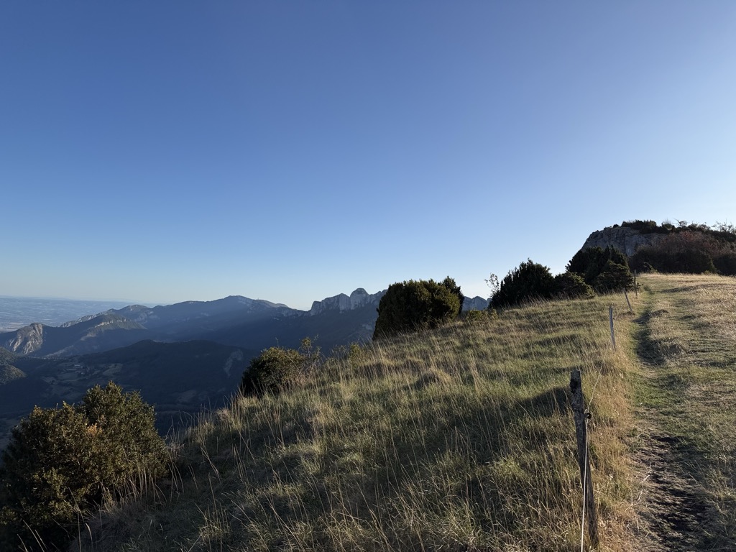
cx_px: 368
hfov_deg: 71.6
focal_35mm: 24
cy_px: 276
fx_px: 510
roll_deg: -3.5
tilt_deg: +3.4
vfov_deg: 56.8
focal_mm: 6.76
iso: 80
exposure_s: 1/5319
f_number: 1.78
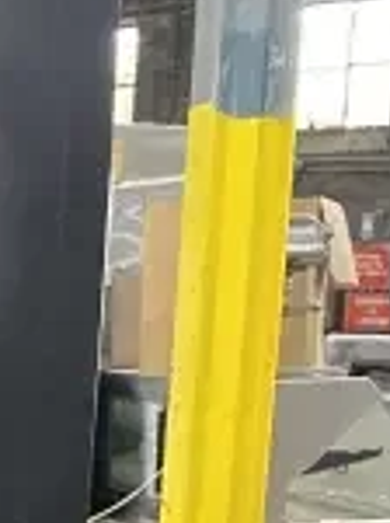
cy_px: 887
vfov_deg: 12.9
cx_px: -233
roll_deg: -2.3
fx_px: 2124
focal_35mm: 141
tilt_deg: -12.7
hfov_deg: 10.1
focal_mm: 4.25
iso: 500
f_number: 1.8
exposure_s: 1/40
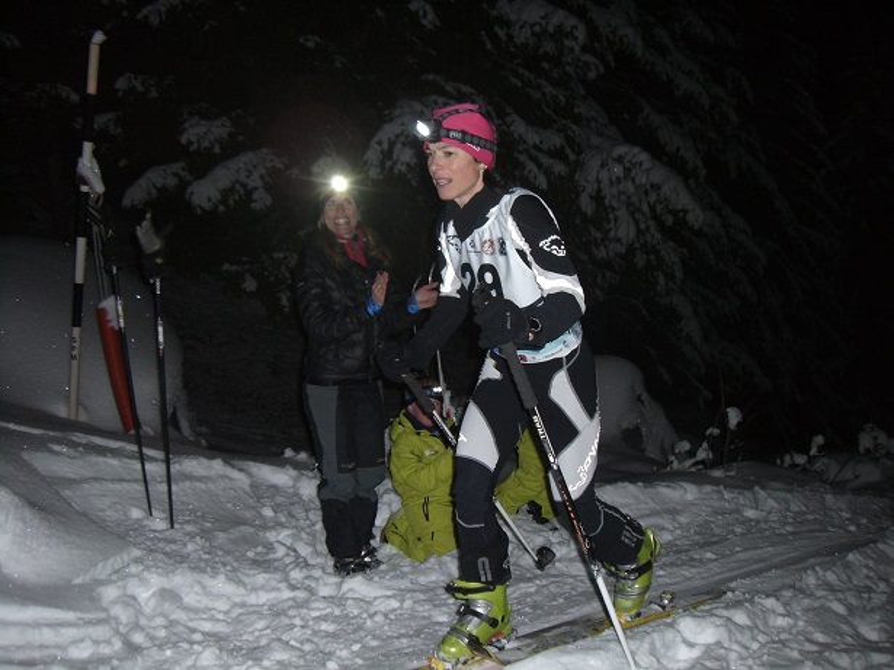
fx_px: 981
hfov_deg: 49.0
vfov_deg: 37.7
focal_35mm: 38
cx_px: 447
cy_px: 335
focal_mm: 6.2
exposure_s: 1/60
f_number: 2.7
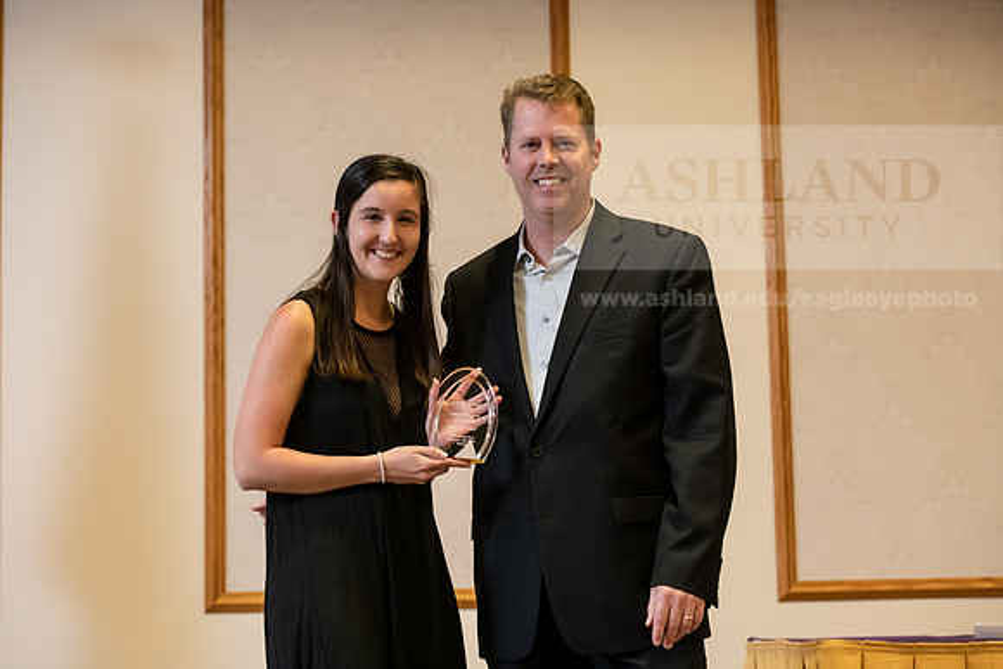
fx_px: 2229
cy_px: 334
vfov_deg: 17.1
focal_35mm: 80
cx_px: 502
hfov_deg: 25.4
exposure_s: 1/200
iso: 2500
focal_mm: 80
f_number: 5
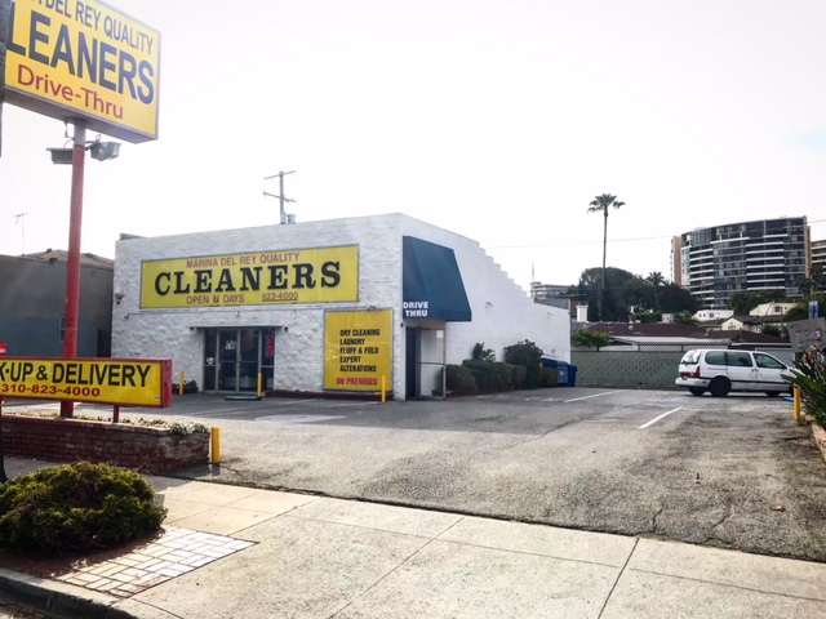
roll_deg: +0.3
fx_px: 668
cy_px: 310
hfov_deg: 63.4
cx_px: 413
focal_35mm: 28
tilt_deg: +3.2
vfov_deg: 49.7
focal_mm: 3.99
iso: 20
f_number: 1.8
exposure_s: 1/1773
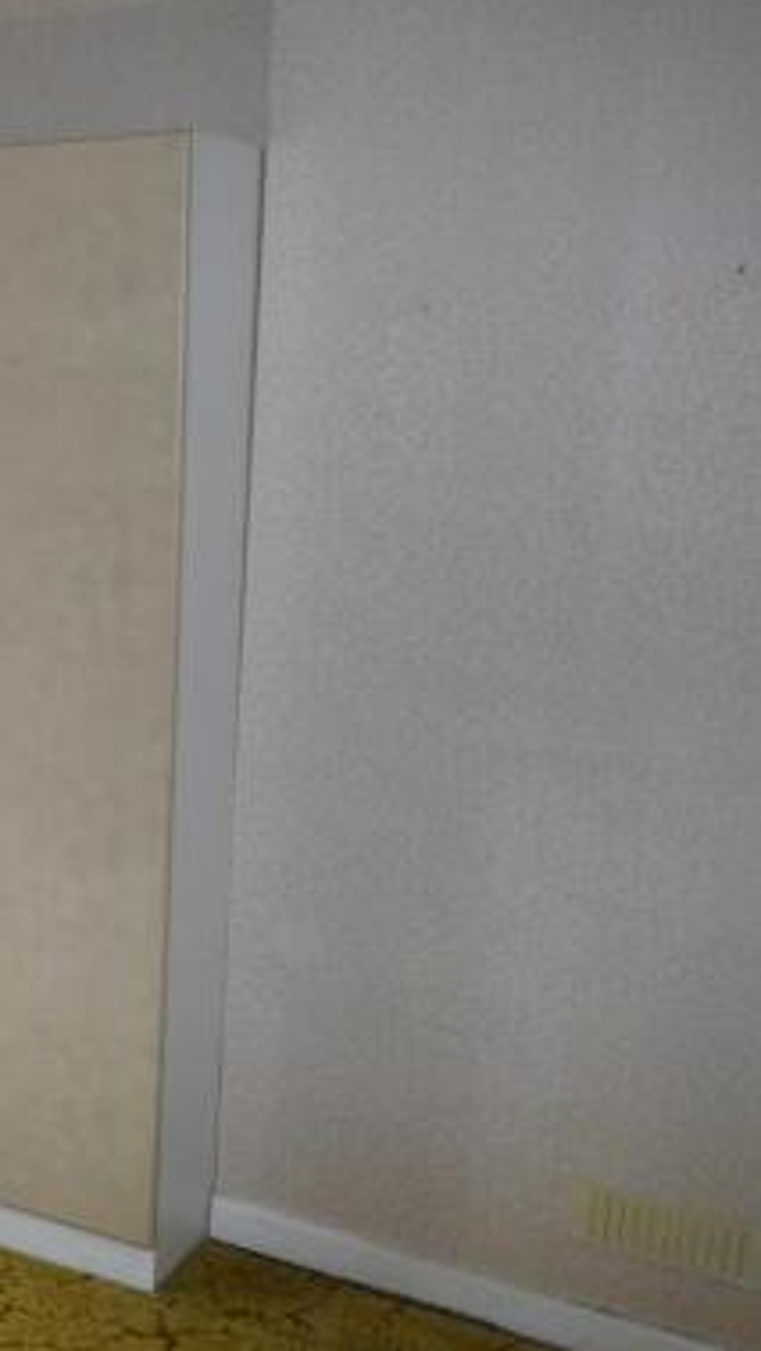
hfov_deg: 22.3
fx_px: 1684
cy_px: 645
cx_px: -275
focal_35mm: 47
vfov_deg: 43.7
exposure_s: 1/60
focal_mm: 14
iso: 200
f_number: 2.5
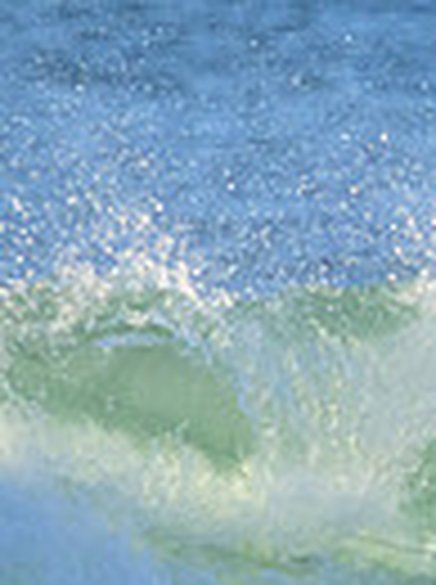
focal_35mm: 3883
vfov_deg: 0.5
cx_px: 1029
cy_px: 520
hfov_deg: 0.4
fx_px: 65426
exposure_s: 1/1000
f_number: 11
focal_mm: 800
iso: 3200
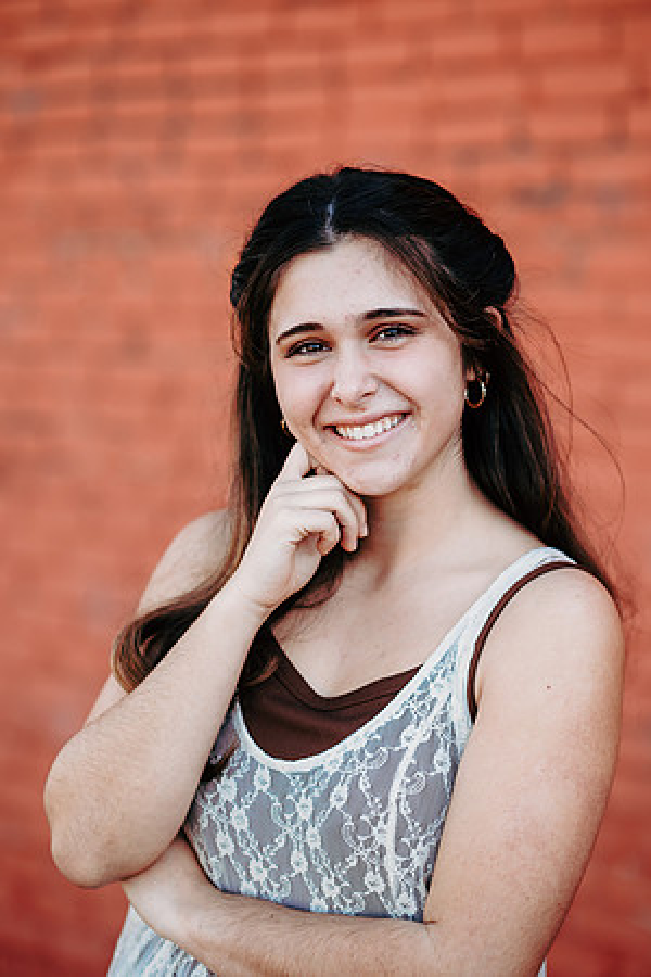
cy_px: 488
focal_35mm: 85
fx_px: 2305
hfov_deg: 16.1
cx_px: 326
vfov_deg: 23.9
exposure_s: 1/400
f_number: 2.2
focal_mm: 85
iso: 100
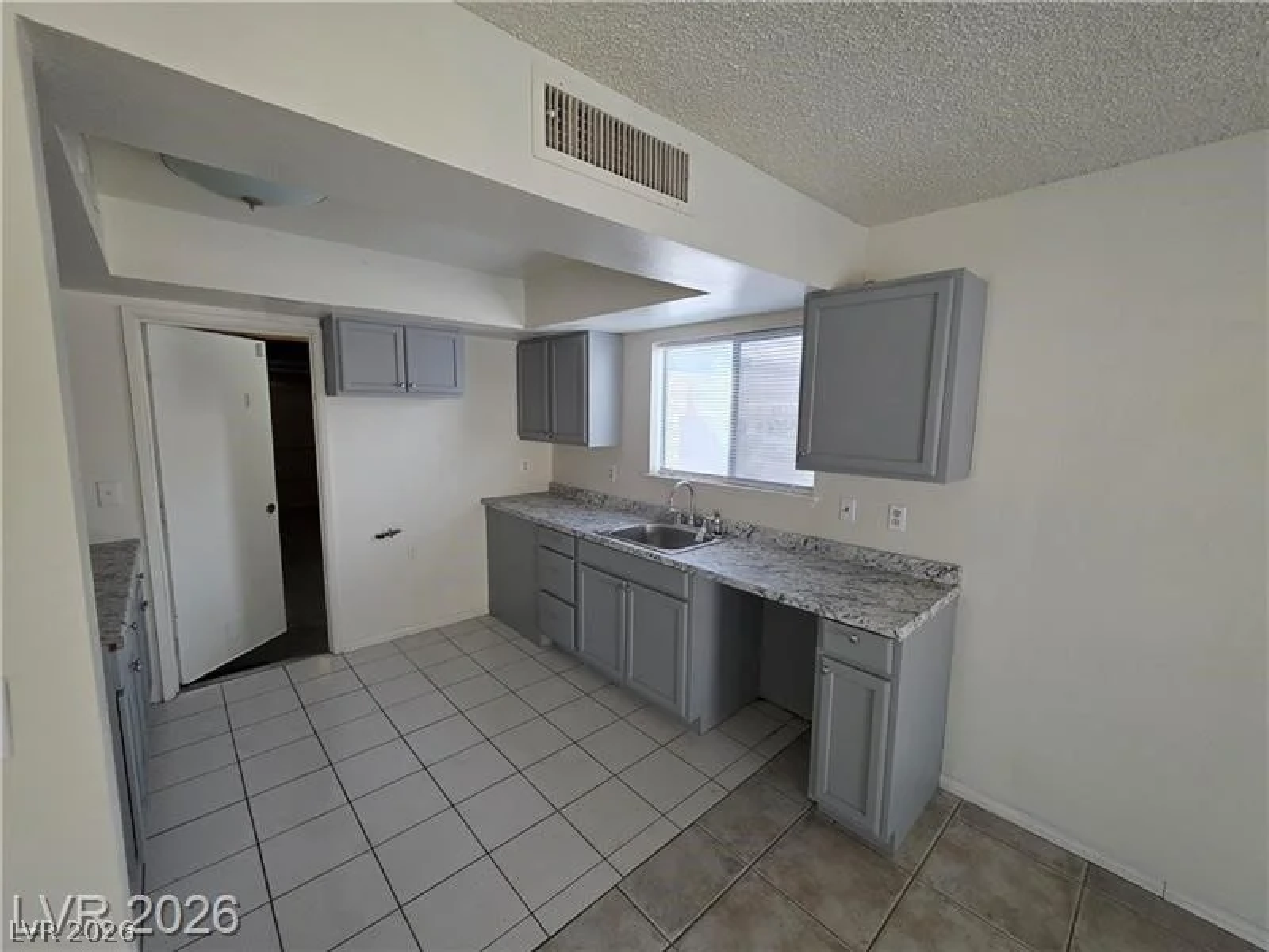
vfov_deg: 89.9
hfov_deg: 106.2
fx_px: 477
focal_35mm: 13
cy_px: 476
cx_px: 634
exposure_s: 1/240
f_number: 1.9
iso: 500
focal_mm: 2.2
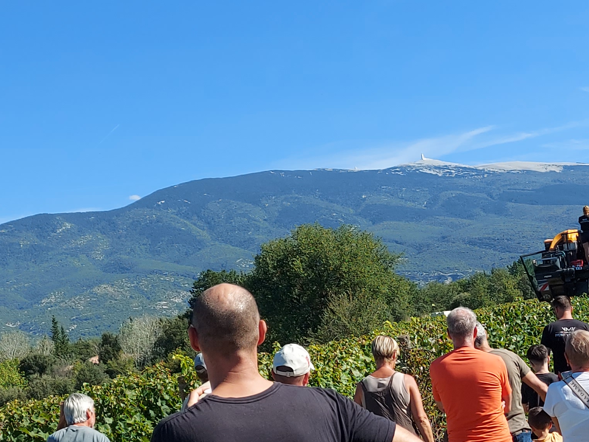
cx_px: 257
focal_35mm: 73
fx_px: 1242
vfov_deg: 20.1
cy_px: 262
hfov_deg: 26.7
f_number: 1.8
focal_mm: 5.23
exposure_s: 1/954
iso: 32
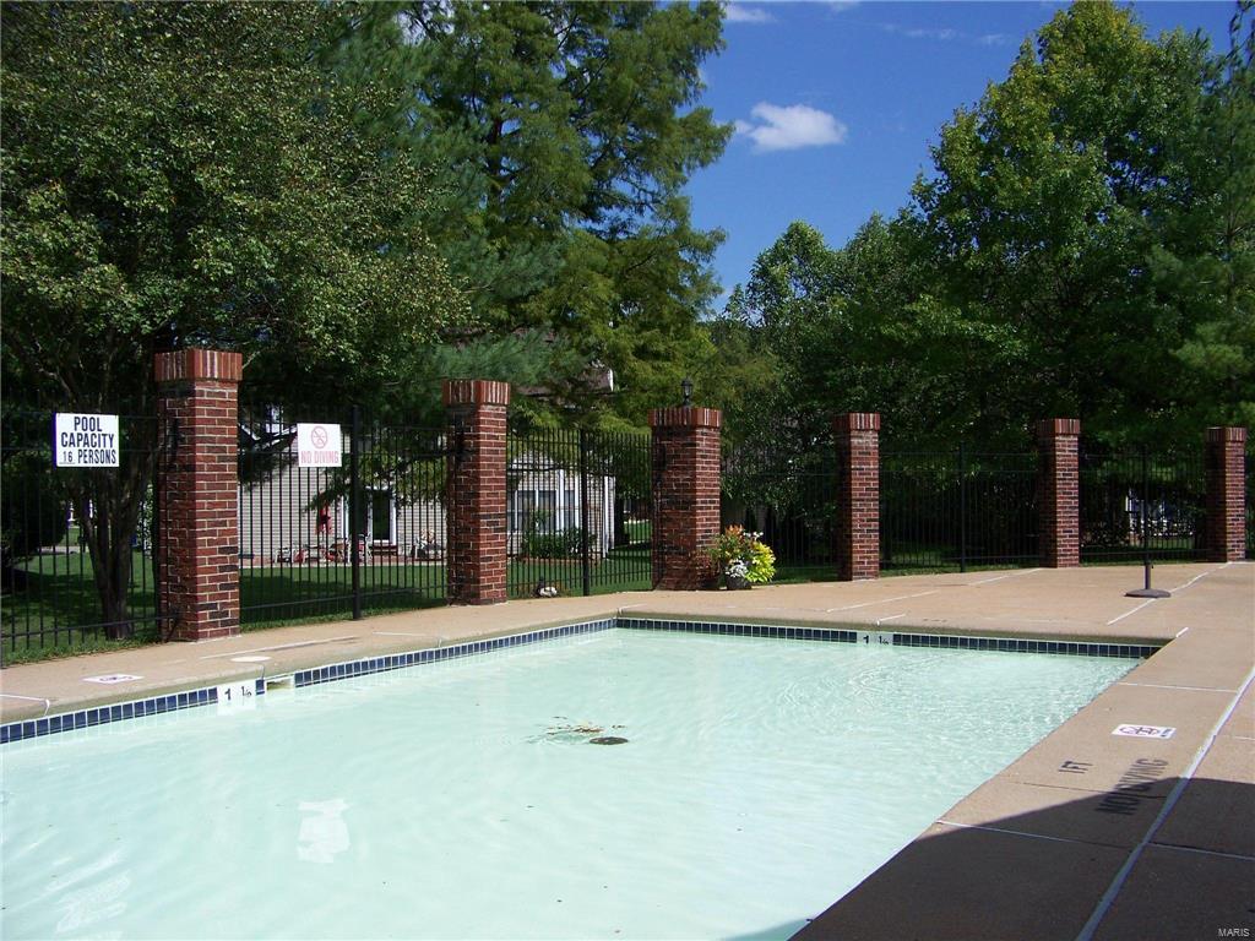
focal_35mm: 36
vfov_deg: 39.7
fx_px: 1305
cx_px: 628
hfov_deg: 51.4
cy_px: 470
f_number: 4
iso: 64
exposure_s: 1/640
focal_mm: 5.85
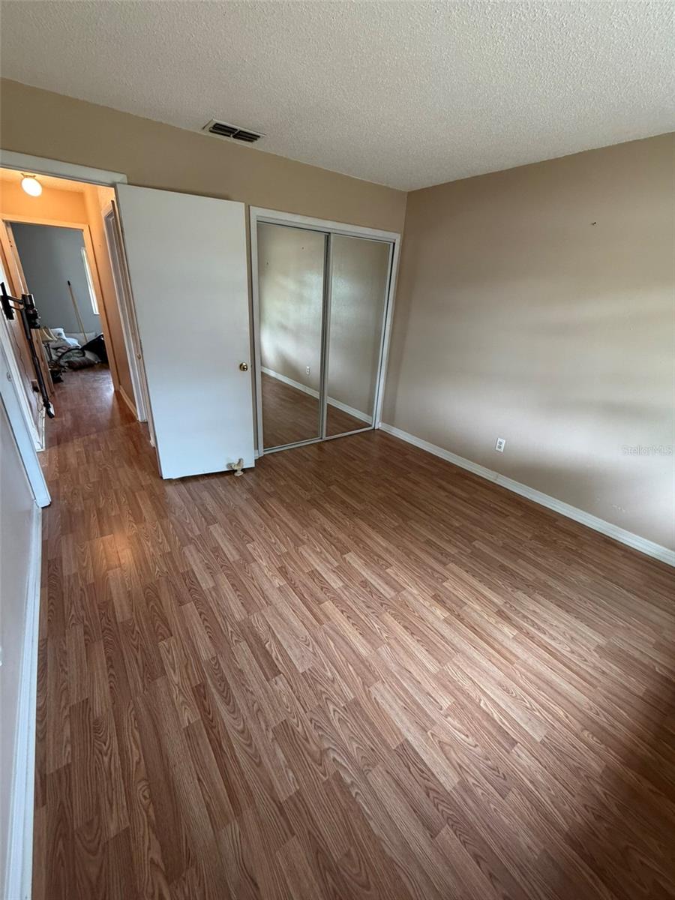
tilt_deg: -23.0
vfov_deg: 102.1
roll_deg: -4.2
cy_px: 450
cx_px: 338
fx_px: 364
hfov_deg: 85.7
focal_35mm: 14
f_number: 2.2
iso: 320
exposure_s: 1/60
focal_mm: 2.22
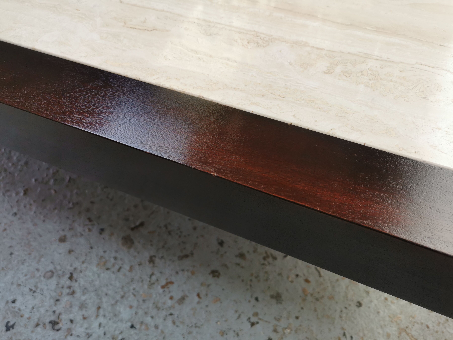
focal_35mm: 27
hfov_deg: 65.3
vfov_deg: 51.4
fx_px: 353
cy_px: 170
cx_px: 226
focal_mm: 5.58
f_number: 1.8
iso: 50
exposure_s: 1/164
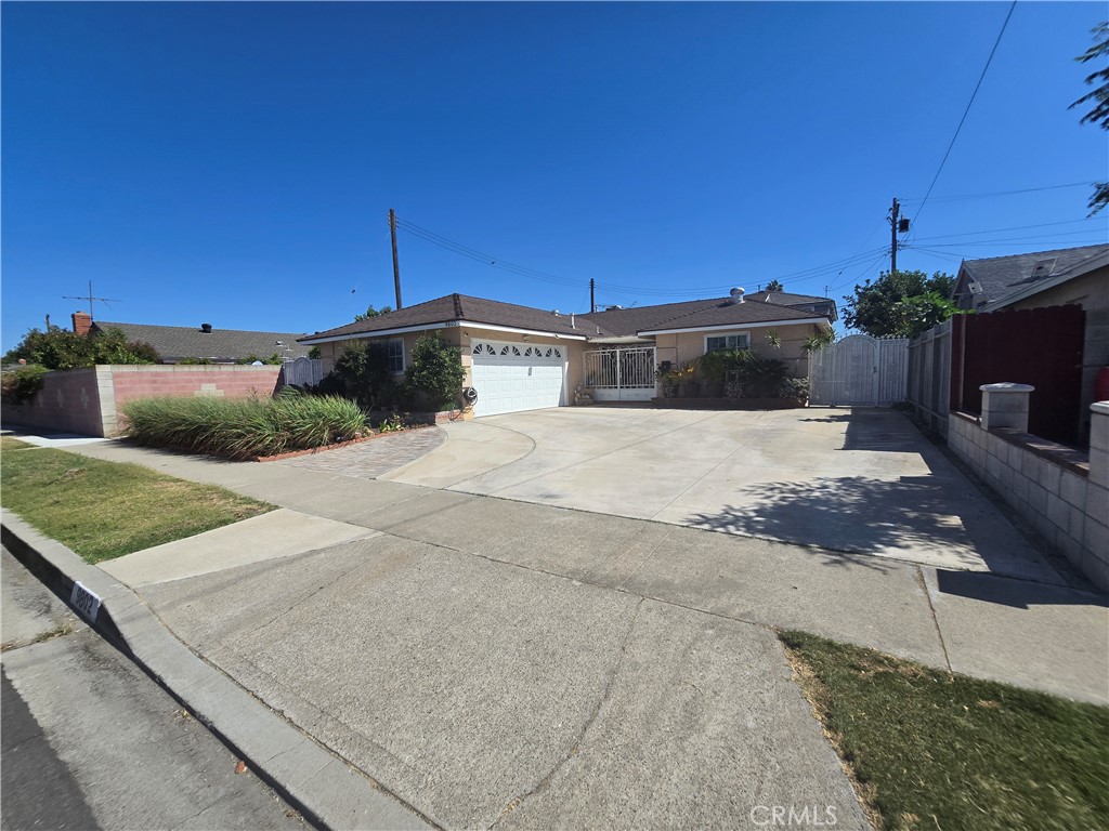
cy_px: 416
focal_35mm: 13
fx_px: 416
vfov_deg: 89.9
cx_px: 554
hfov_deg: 106.2
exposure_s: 1/3707
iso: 50
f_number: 2.2
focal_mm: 2.2
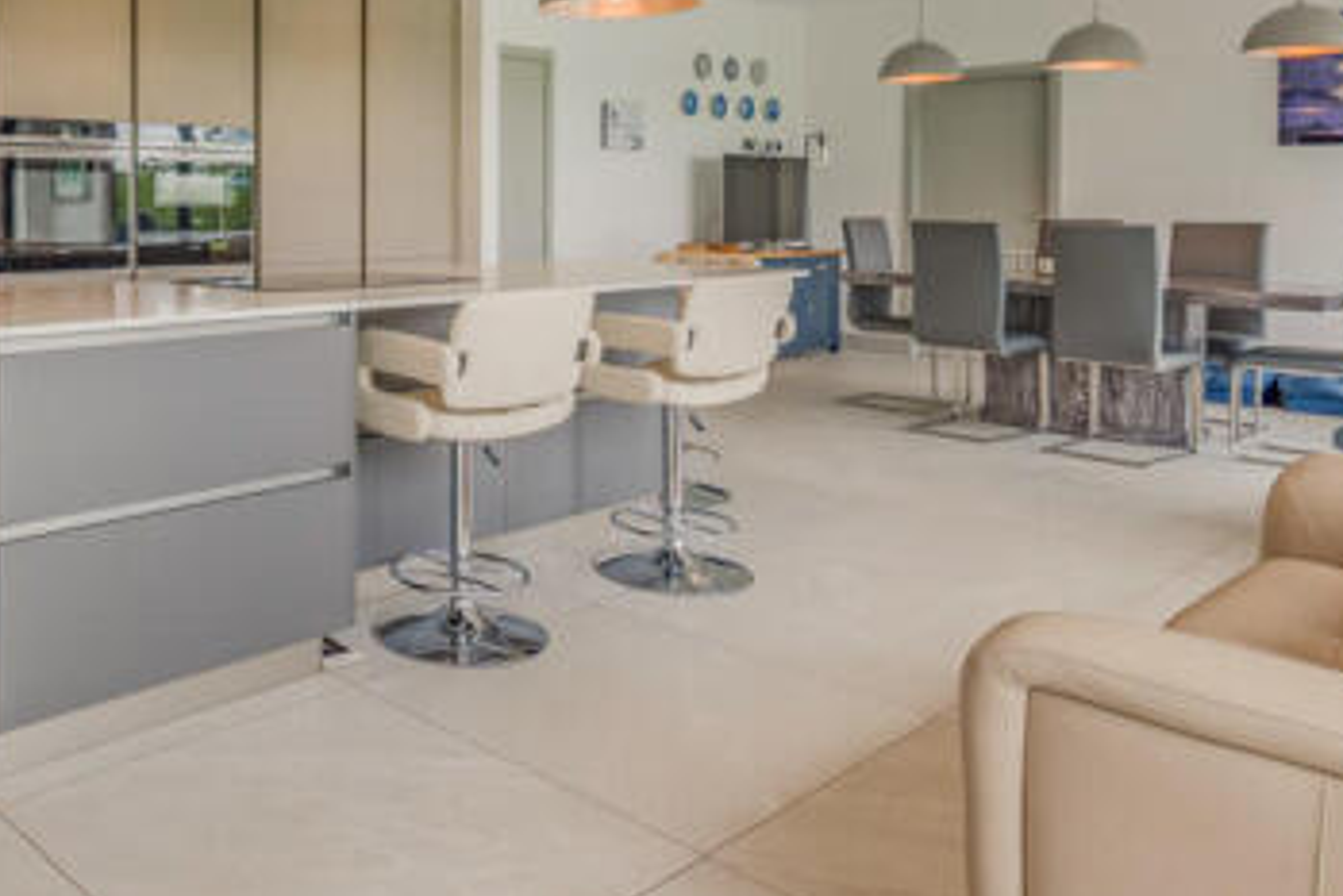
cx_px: 258
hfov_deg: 57.1
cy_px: 187
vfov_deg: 41.8
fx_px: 1120
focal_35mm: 30
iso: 100
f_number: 8
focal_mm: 16
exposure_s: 1/60
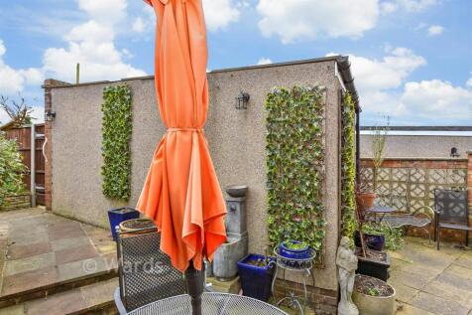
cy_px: 158
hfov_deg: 100.4
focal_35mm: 15
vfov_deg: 77.3
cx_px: 236
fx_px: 197
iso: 160
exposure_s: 1/40
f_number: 8
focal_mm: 10
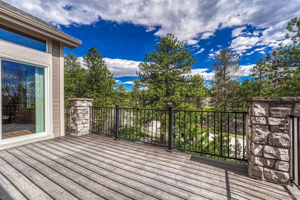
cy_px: 100
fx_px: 117
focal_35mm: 14
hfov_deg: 104.3
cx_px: 150
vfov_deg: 81.2
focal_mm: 14
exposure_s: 1/8000
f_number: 8
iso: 400
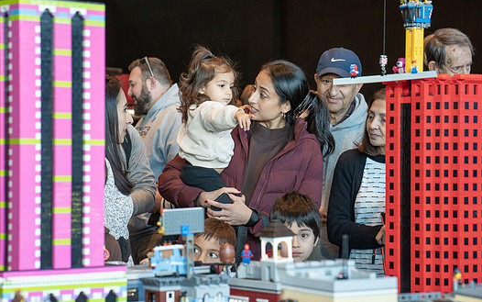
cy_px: 148
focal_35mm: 110
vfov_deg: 11.9
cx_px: 232
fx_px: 1445
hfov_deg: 18.9
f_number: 6.3
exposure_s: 1/160
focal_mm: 85
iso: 2000
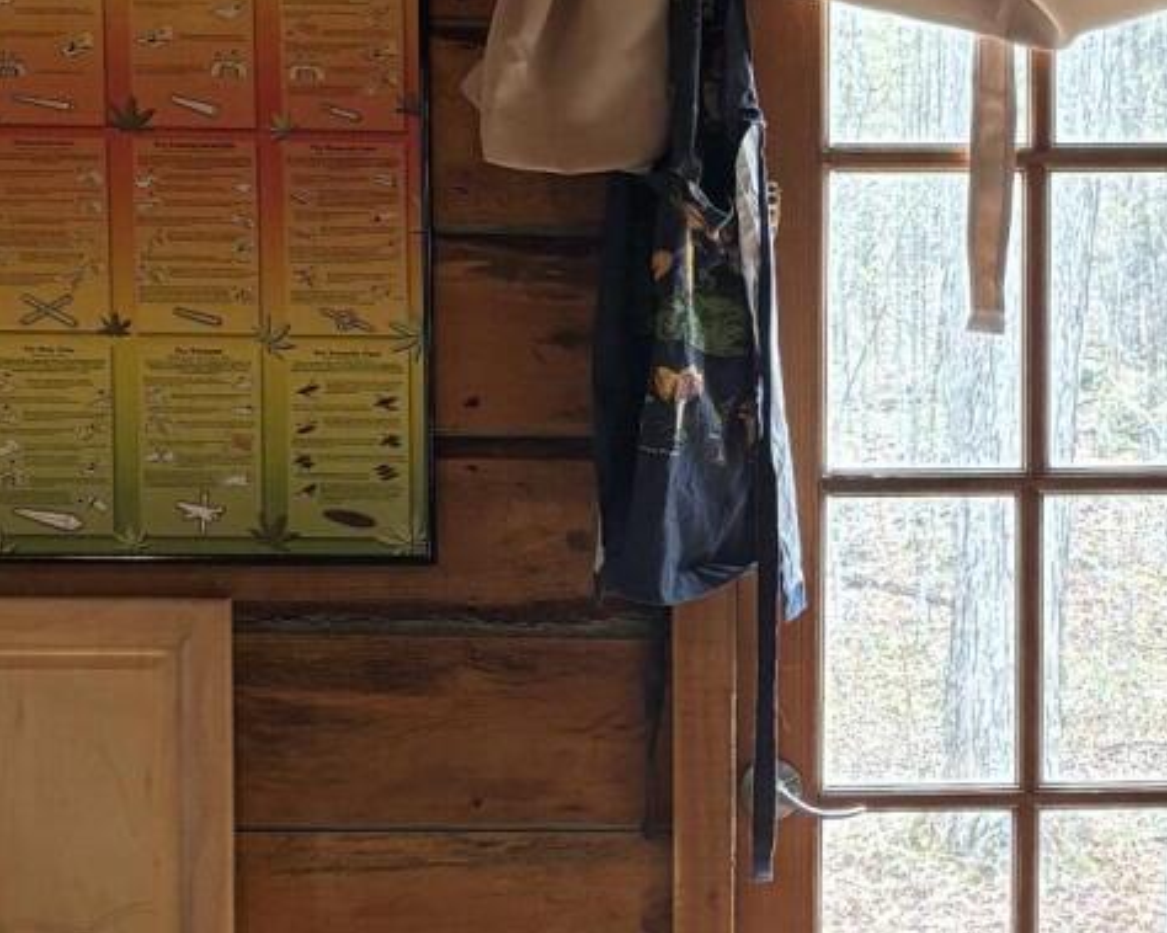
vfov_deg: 14.3
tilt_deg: -7.5
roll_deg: -1.3
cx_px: 975
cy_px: 719
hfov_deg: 17.8
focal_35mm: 107
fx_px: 3695
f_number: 1.6
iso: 100
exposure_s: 1/60
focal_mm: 5.96
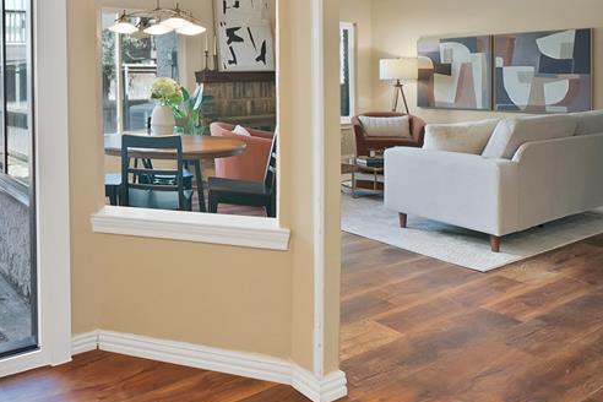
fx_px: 419
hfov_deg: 60.1
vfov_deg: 48.6
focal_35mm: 25
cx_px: 55
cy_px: 85
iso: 640
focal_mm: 12
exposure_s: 1/5
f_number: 9
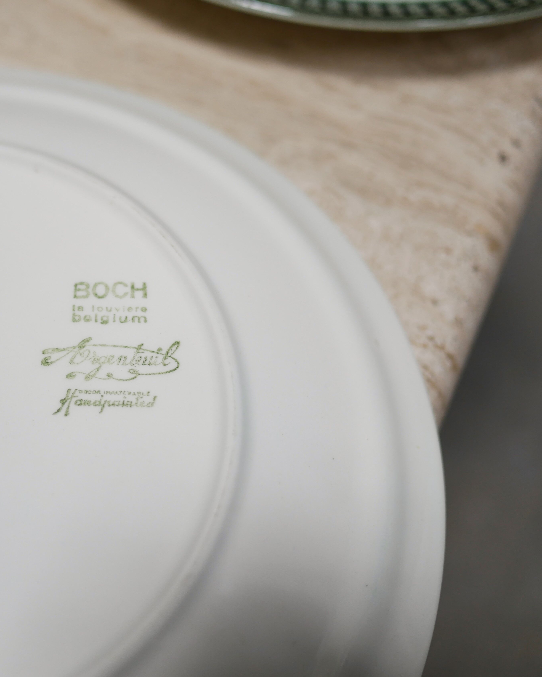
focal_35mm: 53
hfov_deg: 27.9
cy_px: 342
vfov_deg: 35.4
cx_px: 90
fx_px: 1063
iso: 250
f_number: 1.7
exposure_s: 1/60
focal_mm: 20
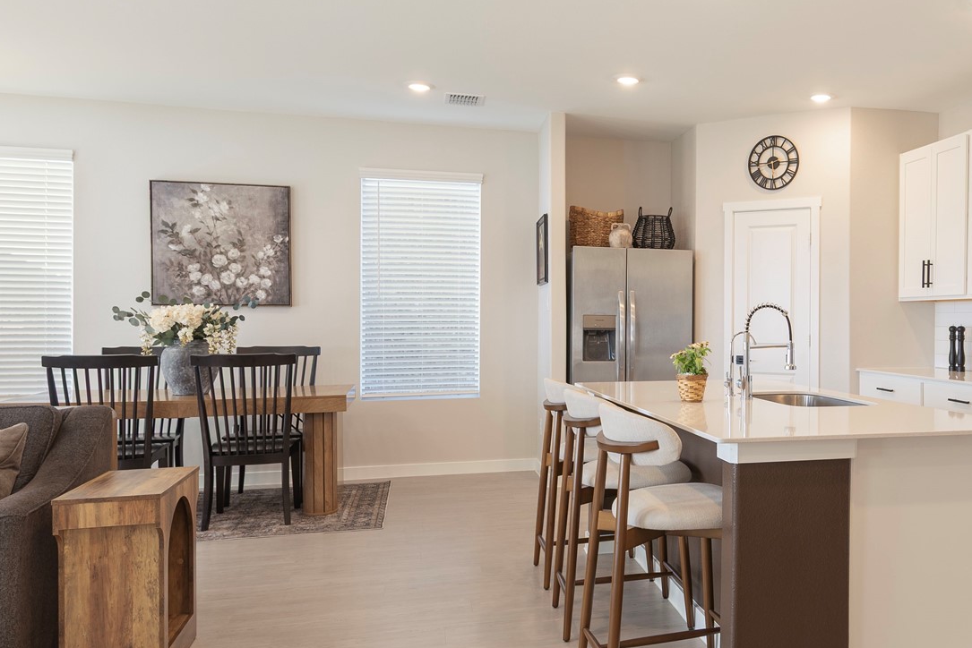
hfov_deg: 56.3
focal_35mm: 32
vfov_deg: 41.1
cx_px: 707
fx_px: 864
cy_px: 325
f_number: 7.1
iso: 100
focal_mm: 16
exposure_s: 1/4
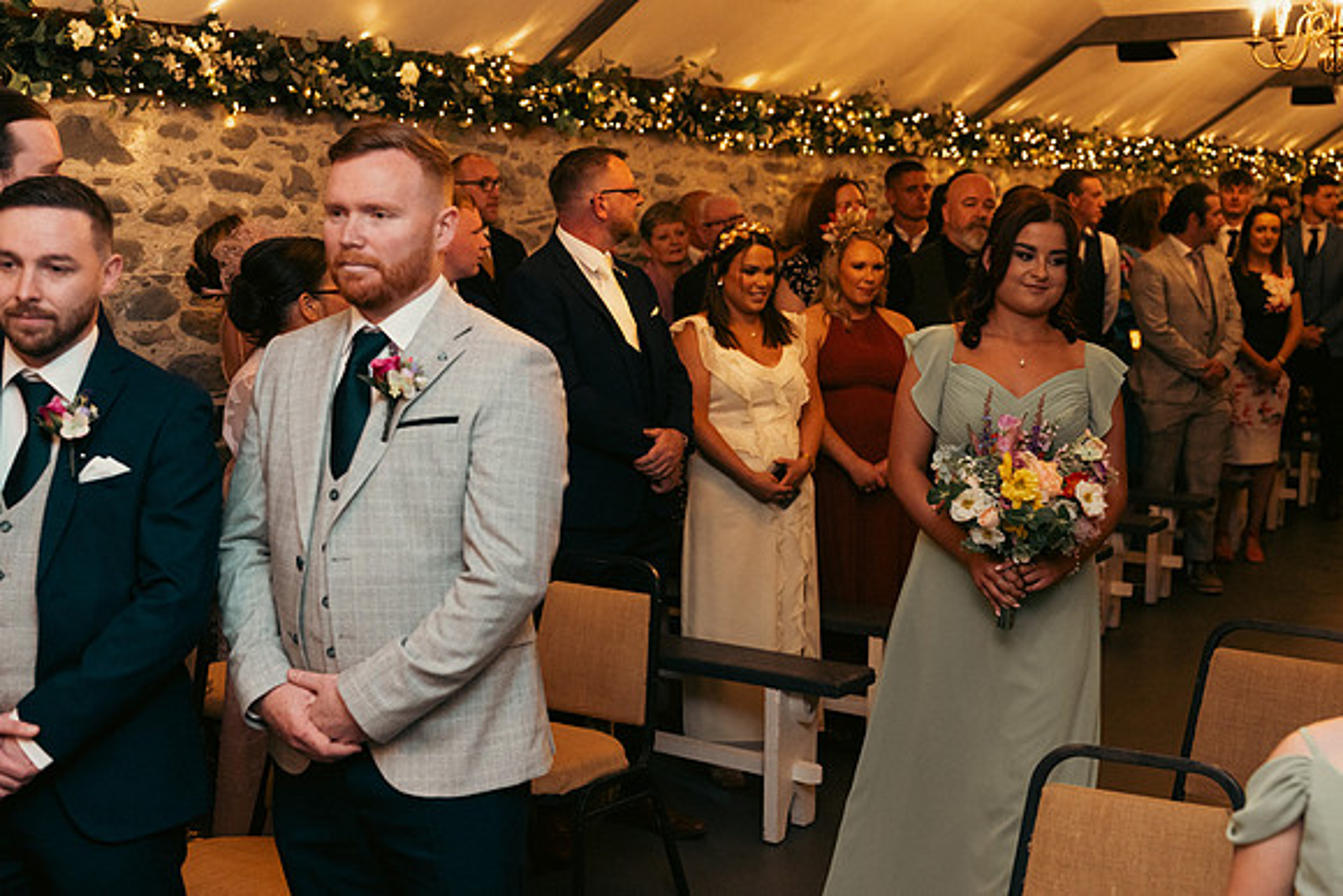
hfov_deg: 42.7
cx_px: 672
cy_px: 448
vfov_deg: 29.3
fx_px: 1716
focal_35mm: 46
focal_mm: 46
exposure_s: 1/160
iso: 2500
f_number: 3.5
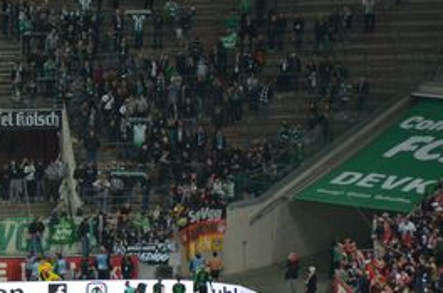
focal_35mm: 340
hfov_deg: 6.1
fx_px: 4177
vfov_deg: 4.0
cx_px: 30
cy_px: 88
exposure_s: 1/125
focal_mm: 105
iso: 1100
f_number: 5.6
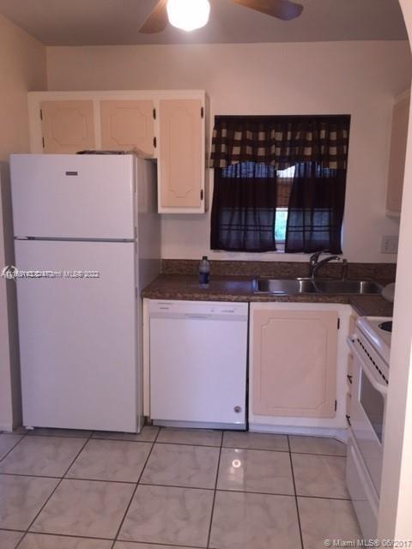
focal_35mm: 29
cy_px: 274
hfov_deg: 48.2
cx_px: 206
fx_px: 460
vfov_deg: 61.7
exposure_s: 1/24
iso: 80
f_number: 2.2
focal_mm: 4.15
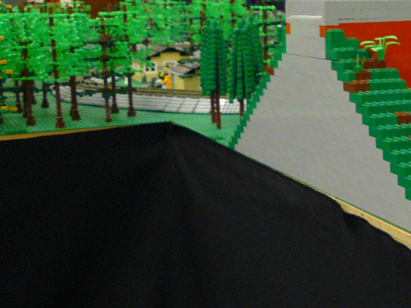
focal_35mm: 90
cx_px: 445
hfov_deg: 20.8
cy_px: 144
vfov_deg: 16.4
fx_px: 1068
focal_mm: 6
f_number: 2.8
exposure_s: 1/4
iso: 200
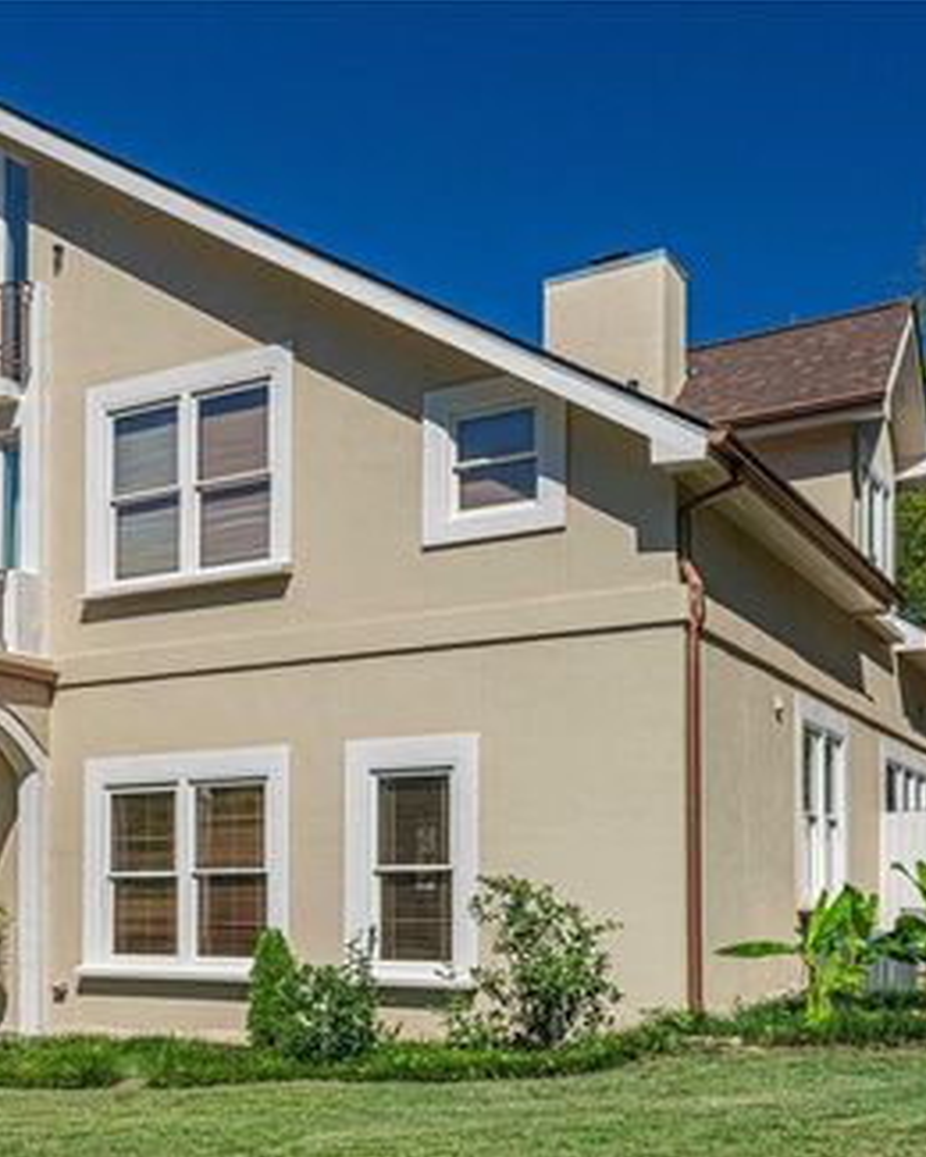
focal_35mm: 39
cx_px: 203
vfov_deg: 46.8
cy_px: 589
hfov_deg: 37.1
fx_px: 1336
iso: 200
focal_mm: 18
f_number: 8
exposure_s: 1/800
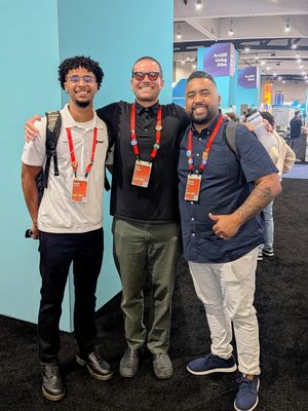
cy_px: 206
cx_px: 154
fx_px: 285
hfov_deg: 56.8
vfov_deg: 71.6
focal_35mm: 24
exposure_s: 1/20
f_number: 1.7
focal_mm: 4.53
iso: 29
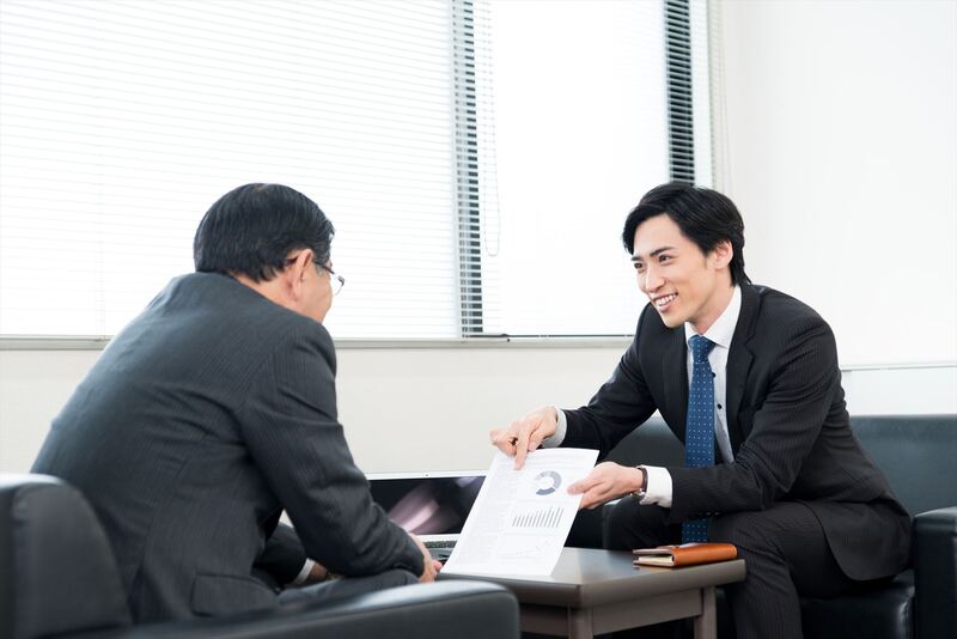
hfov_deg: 36.2
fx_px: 1463
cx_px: 478
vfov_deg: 24.6
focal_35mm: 55
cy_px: 320
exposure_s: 1/125
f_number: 3.5
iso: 400
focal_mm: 55
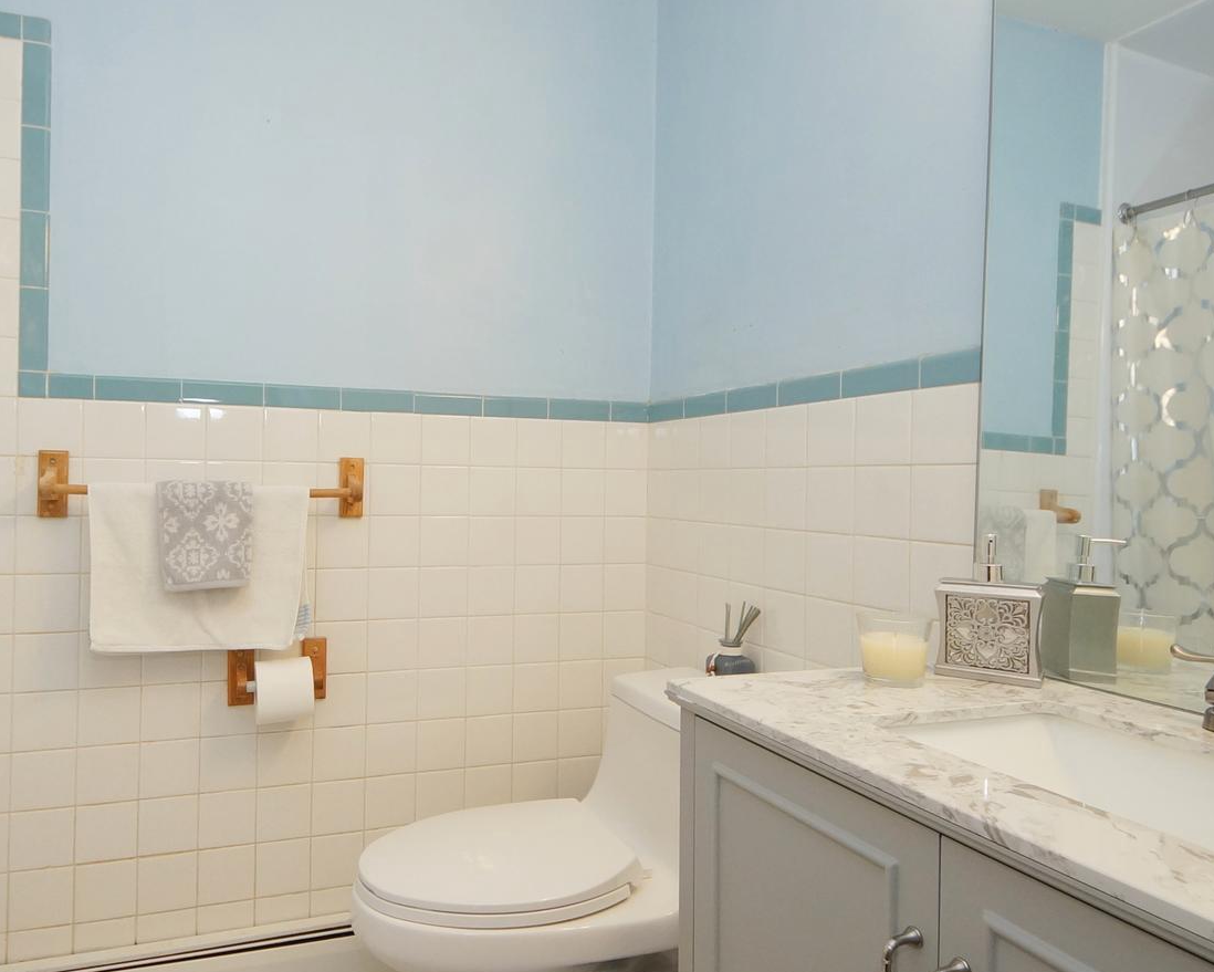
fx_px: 755
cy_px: 487
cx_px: 475
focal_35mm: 21
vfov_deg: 65.6
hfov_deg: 76.6
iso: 800
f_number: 5.6
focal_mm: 8
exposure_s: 1/80
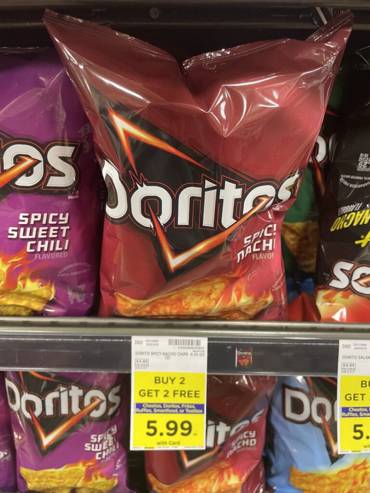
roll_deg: +0.2
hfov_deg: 53.1
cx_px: 185
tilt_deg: -32.2
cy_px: 246
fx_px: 371
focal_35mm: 26
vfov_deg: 67.3
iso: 250
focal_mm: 4.2
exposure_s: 1/60
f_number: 1.6
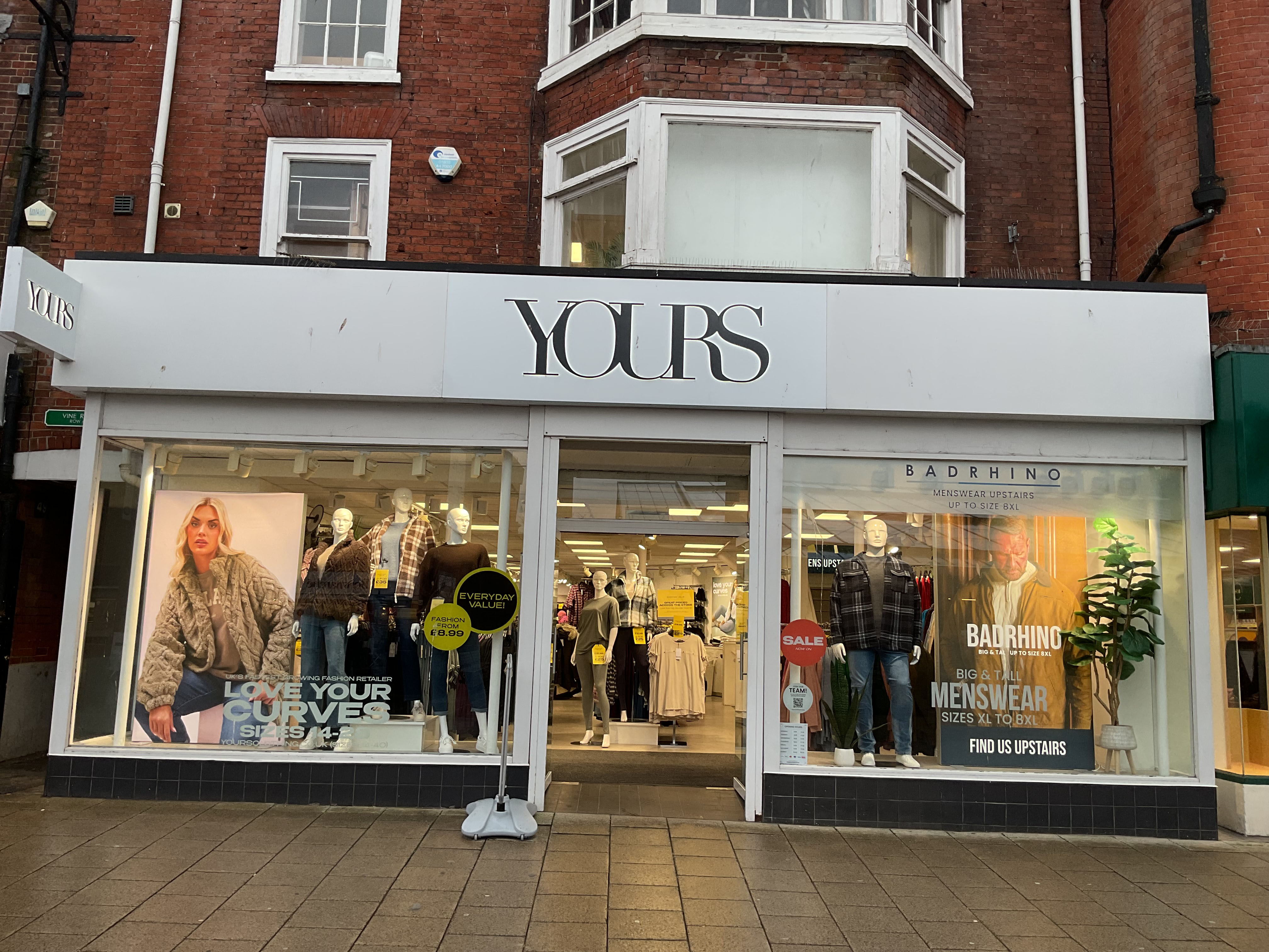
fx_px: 1063
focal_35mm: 29
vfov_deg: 48.2
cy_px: 476
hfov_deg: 61.7
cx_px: 634
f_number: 1.8
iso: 25
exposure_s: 1/120
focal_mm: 3
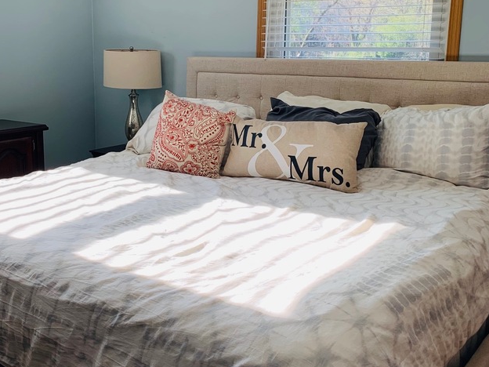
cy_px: 162
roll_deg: +0.1
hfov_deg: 41.7
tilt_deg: -9.5
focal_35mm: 45
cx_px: 178
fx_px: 636
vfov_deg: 32.1
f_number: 1.8
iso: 25
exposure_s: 1/121
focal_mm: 4.25
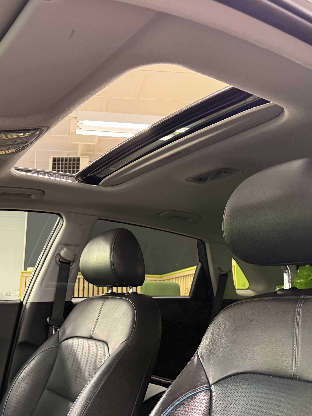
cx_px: 101
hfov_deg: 42.3
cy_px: 207
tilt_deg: +14.9
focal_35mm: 33
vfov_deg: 55.3
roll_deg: -1.2
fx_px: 397
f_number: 1.78
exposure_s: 1/50
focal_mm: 6.76
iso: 800
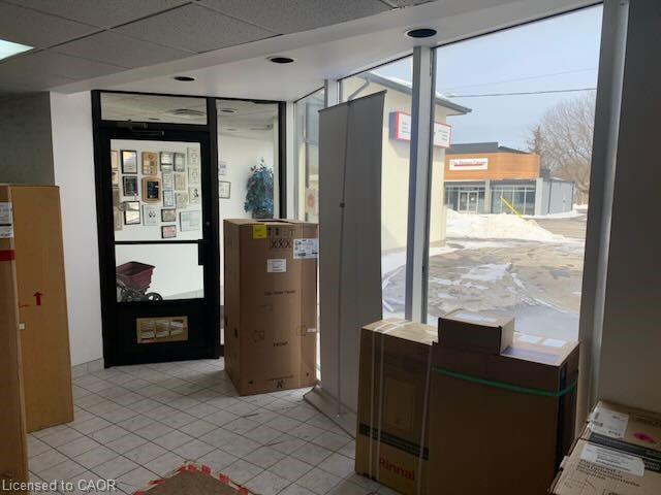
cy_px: 248
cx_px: 330
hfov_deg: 67.3
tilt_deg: -11.1
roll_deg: -0.4
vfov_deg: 53.1
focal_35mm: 26
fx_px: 496
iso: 25
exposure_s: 1/317
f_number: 1.8
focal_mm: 4.25
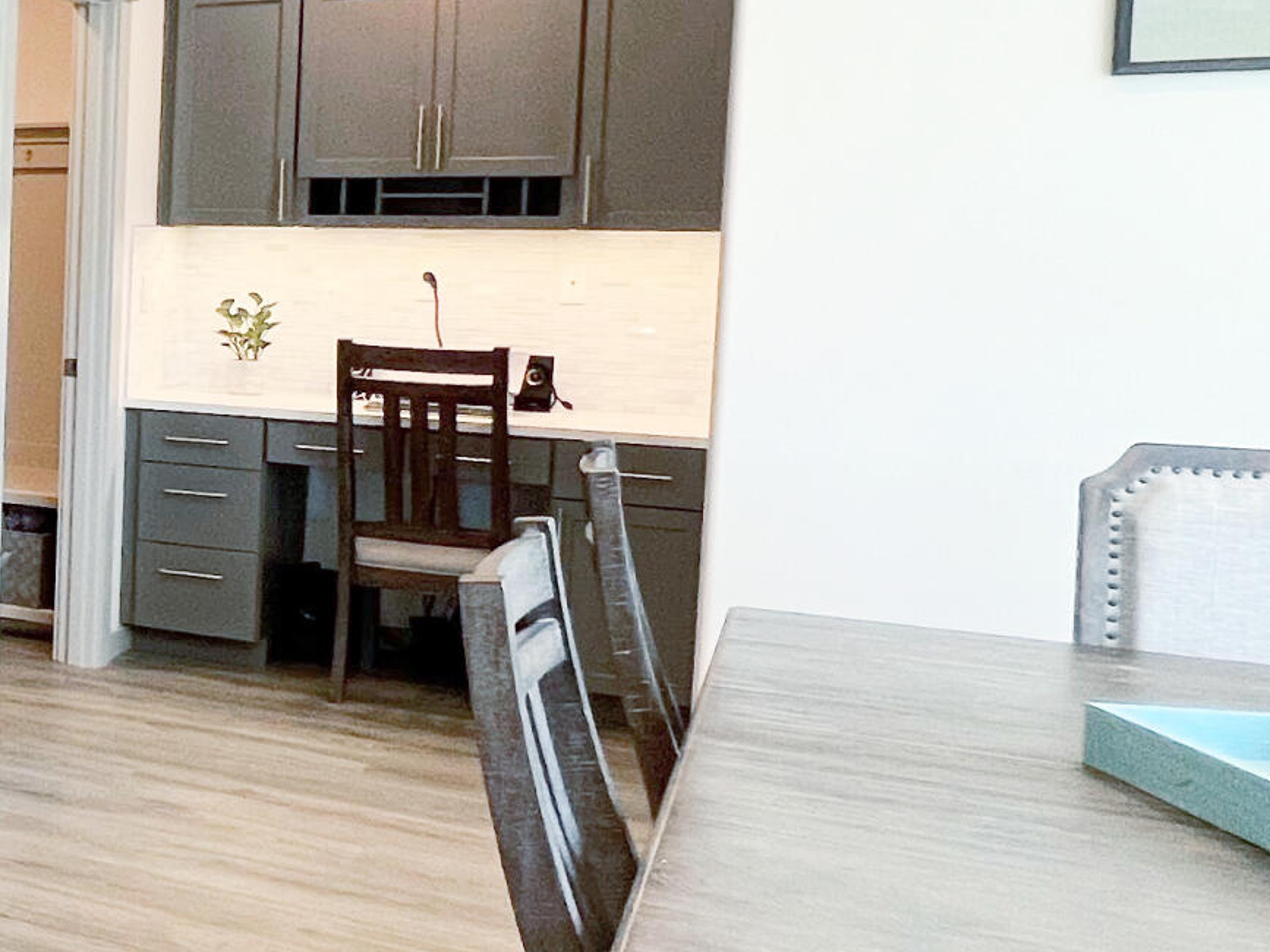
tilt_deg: -4.9
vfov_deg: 32.0
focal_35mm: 45
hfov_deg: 30.9
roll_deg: -1.2
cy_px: 354
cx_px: -451
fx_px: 1651
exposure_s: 1/120
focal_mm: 1.57
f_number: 1.8
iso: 160
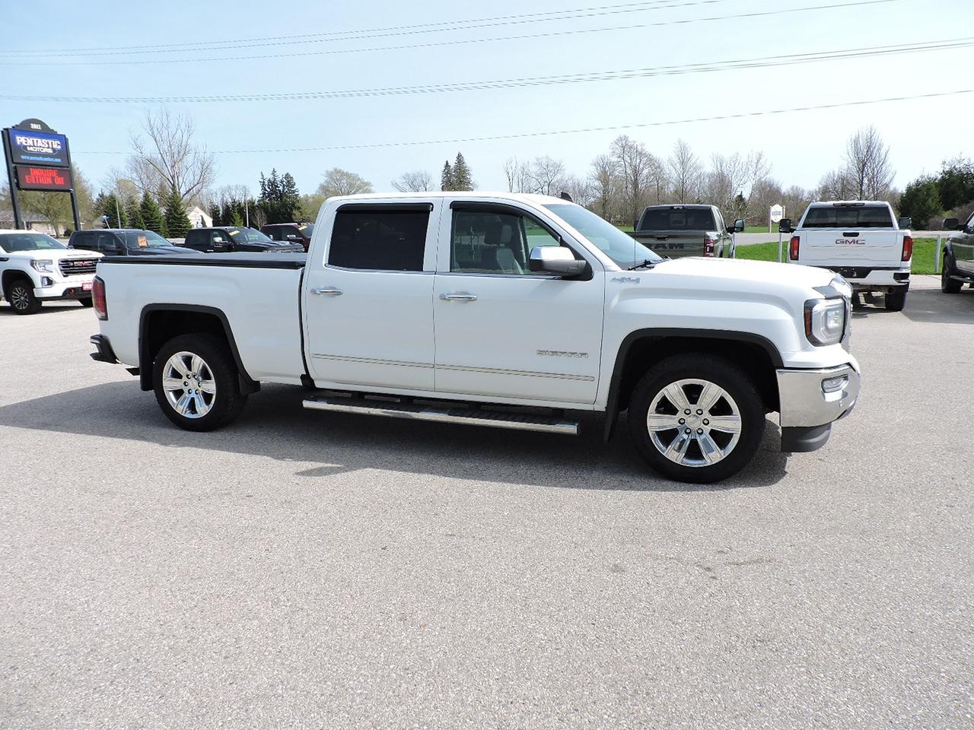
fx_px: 675
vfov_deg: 56.8
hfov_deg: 71.6
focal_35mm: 24
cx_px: 487
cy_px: 365
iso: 100
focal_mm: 4.3
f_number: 3
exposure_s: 1/1000
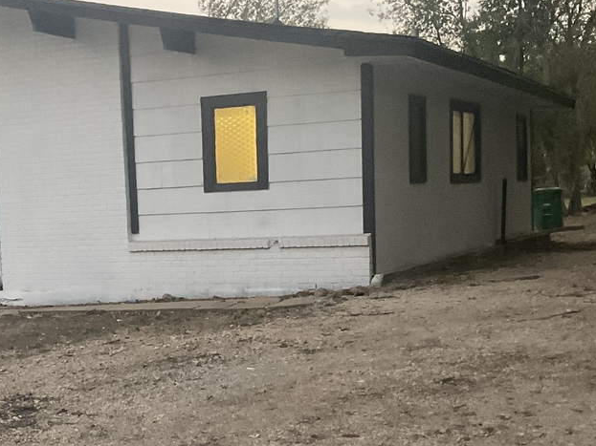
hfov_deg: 28.4
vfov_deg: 21.7
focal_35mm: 67
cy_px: 344
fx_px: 1153
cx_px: 132
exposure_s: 1/60
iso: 320
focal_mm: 3
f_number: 1.8
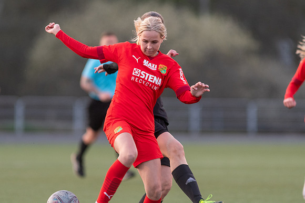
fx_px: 3813
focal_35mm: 450
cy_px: 102
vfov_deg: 3.1
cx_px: 152
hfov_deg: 4.6
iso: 1800
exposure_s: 1/800
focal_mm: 300
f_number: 3.2
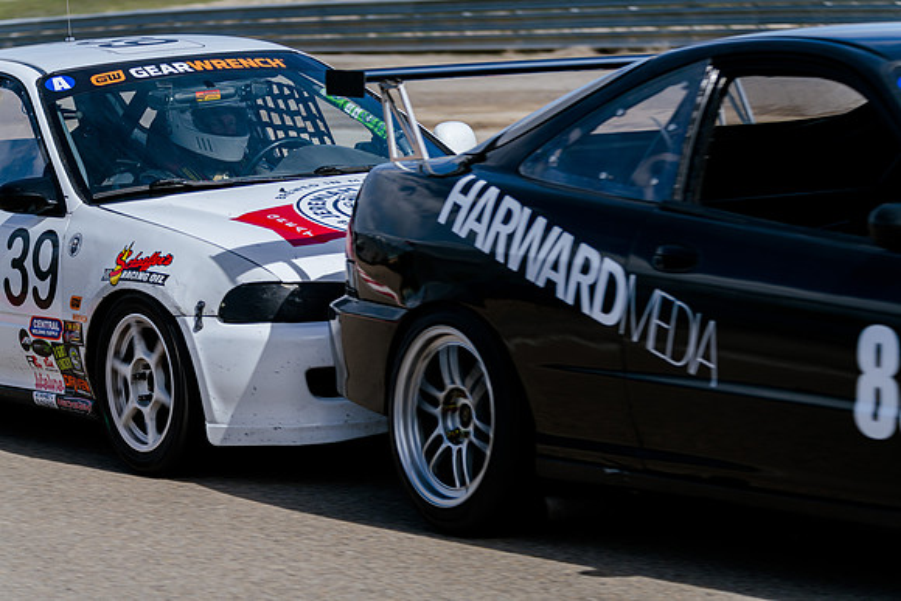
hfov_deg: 13.7
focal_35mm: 150
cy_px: 300
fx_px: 3755
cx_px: 450
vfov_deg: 9.2
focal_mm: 150
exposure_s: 1/800
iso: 125
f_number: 5.6
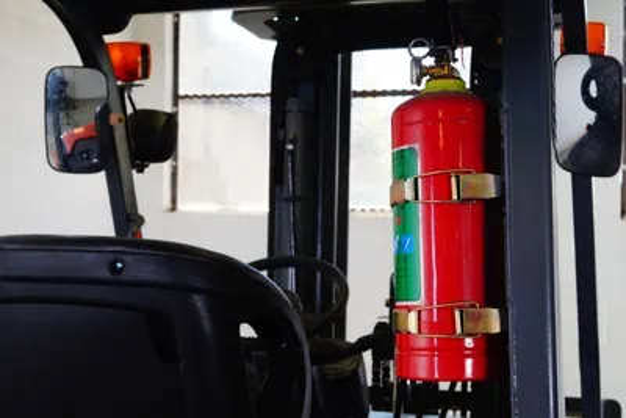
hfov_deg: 37.8
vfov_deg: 25.8
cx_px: 313
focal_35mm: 52
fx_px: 913
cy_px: 209
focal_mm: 35
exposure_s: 1/200
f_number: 10
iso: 1250
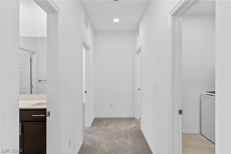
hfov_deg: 81.2
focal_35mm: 21
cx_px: 116
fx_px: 135
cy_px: 77
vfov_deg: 59.5
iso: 400
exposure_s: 1/2
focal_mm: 21
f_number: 8
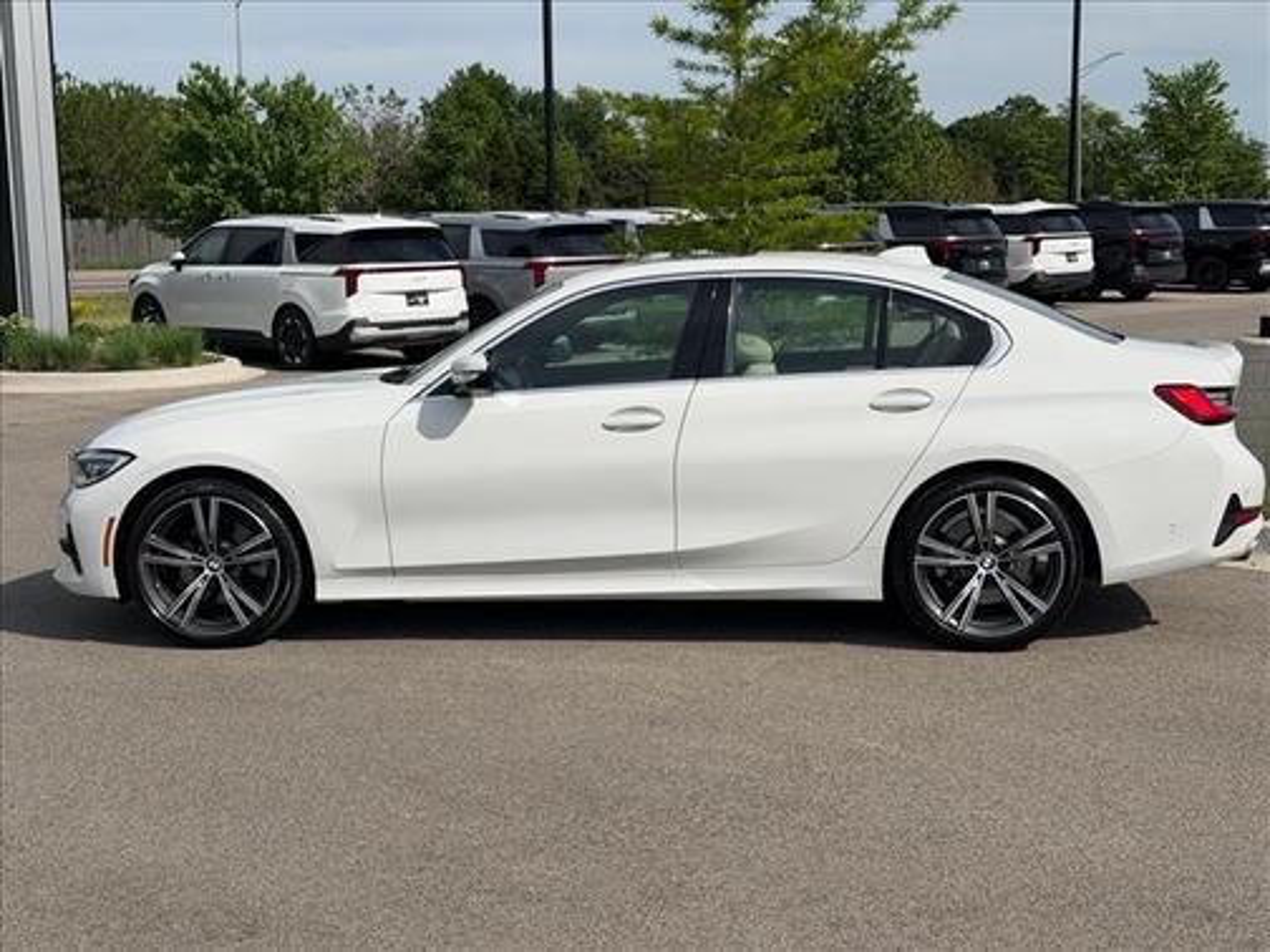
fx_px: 1761
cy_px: 476
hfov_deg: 39.7
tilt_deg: -7.7
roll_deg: +1.1
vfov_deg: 30.3
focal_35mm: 48
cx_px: 635
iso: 64
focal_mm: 6.76
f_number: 1.78
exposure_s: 1/9901
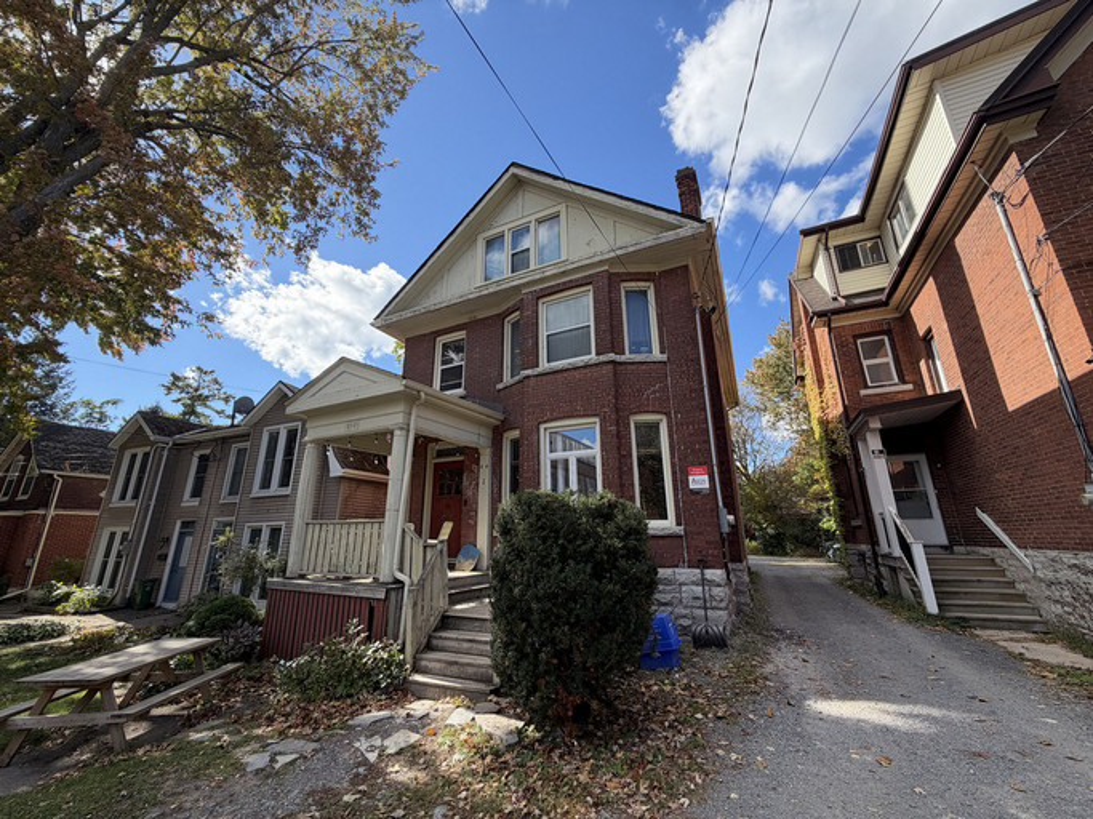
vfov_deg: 85.7
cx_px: 546
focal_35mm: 14
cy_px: 410
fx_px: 442
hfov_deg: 102.1
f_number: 2.2
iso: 40
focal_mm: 2.22
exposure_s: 1/631
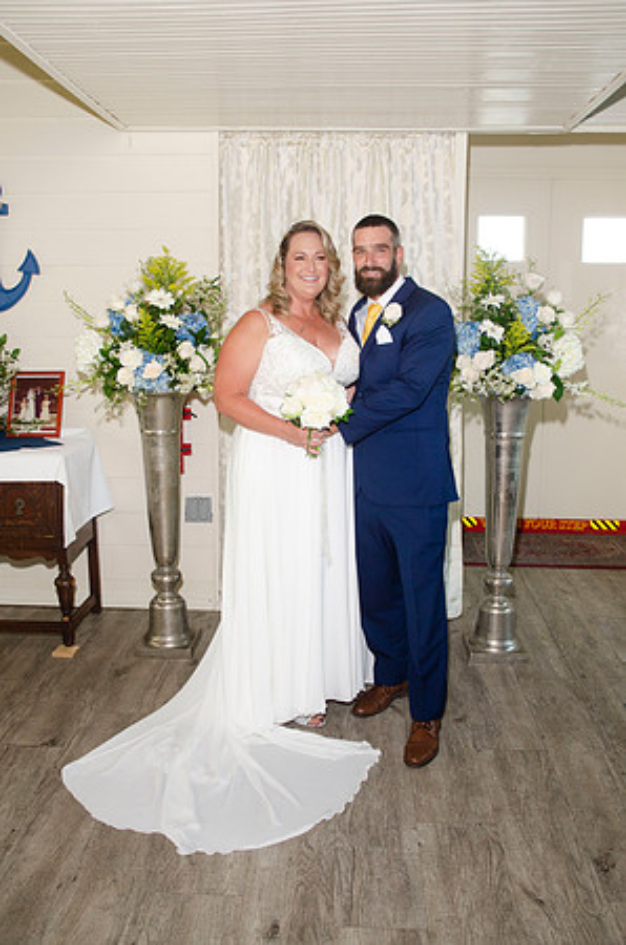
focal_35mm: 33
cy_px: 472
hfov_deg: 39.8
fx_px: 865
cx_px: 313
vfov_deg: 57.3
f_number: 5.6
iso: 400
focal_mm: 22
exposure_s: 1/125
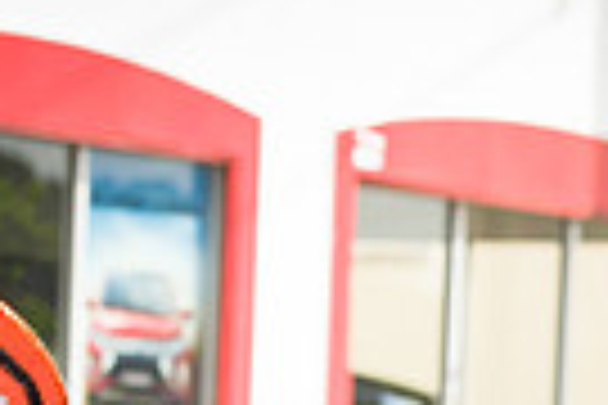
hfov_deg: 5.2
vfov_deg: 3.4
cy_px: 842
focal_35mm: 396
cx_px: 725
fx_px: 6687
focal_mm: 92
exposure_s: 1/160
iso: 100
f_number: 6.3
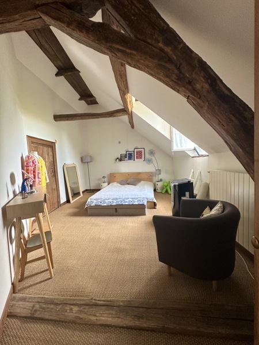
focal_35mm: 14
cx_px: 130
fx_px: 140
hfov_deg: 85.7
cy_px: 172
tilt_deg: -3.4
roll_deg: +3.0
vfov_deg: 102.1
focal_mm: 2.22
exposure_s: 1/74
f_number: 2.2
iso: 320
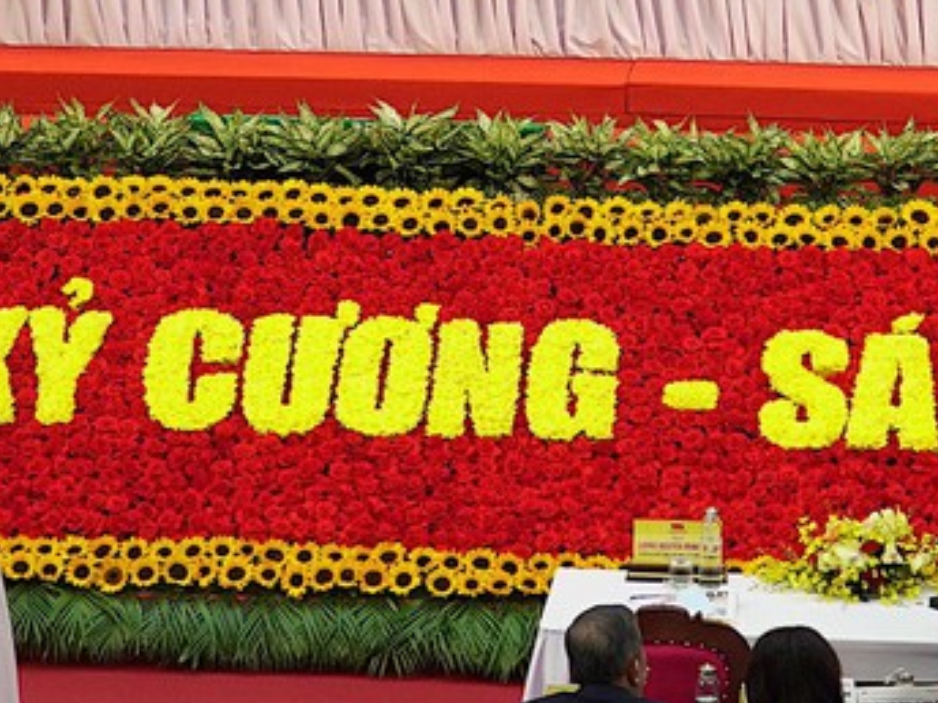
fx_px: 6964
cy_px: -230
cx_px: 504
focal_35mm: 257
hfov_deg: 7.7
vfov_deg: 5.7
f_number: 4
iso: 250
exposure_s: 1/60
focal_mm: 42
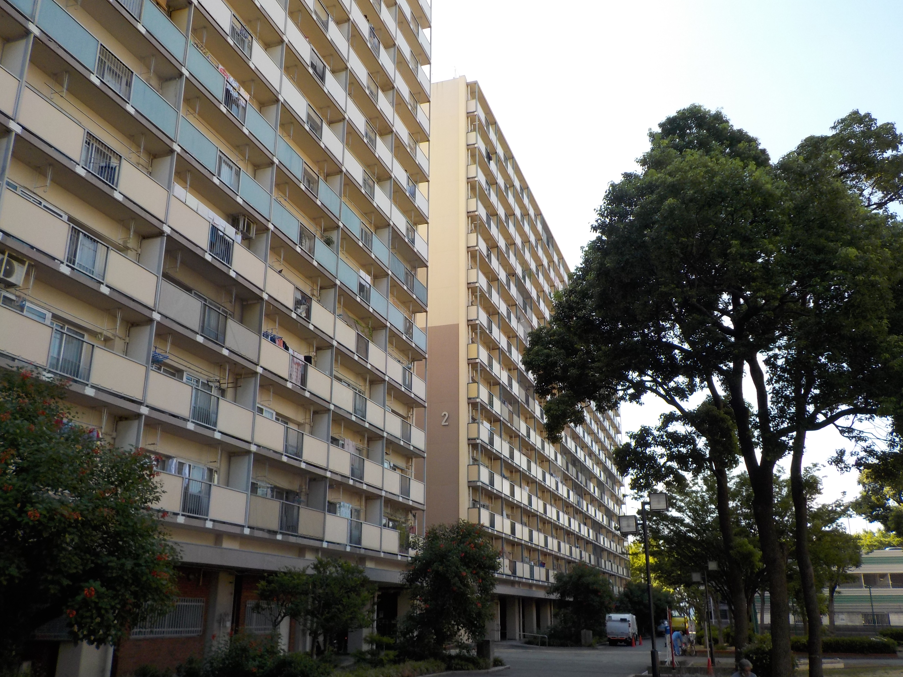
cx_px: 452
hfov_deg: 60.0
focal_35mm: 30
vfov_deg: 46.8
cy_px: 338
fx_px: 783
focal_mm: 4.1
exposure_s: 1/500
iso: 125
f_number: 3.3
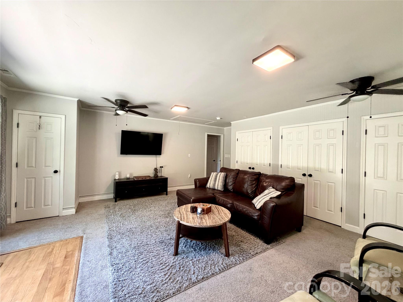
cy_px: 151
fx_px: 163
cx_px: 202
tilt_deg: -0.4
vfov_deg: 85.7
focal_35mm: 14
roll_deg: -1.9
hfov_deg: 102.1
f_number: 2.2
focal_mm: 2.22
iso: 320
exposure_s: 1/120
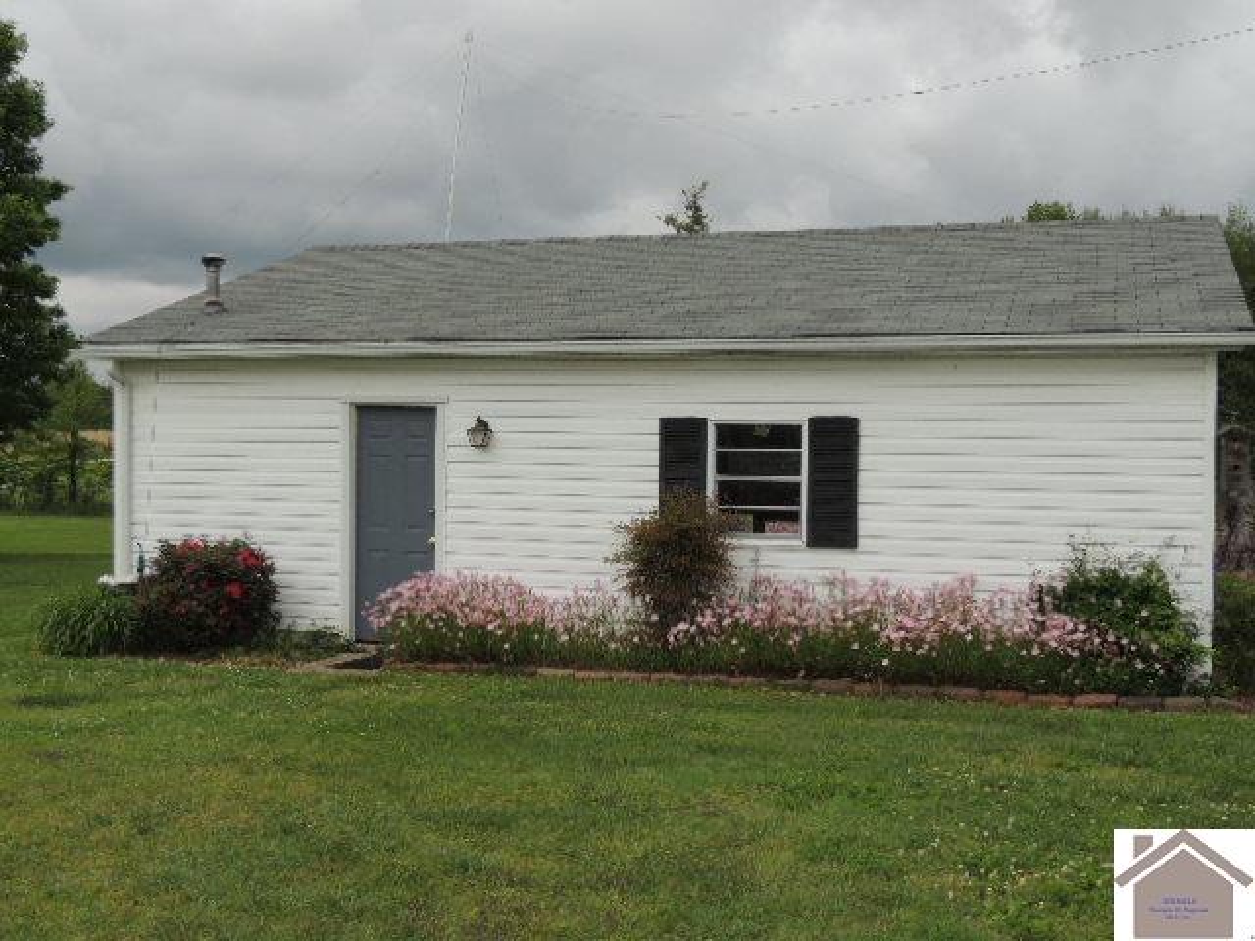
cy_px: 470
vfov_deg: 36.0
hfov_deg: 46.8
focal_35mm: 40
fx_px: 1450
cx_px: 628
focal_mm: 7.1
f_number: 3.3
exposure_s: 1/1250
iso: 100
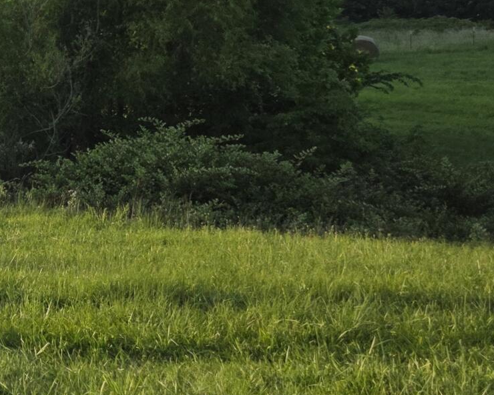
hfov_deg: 17.5
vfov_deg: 16.6
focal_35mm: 91
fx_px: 1330
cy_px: 21
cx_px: -370
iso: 80
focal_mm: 6.3
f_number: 1.7
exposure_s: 1/3143
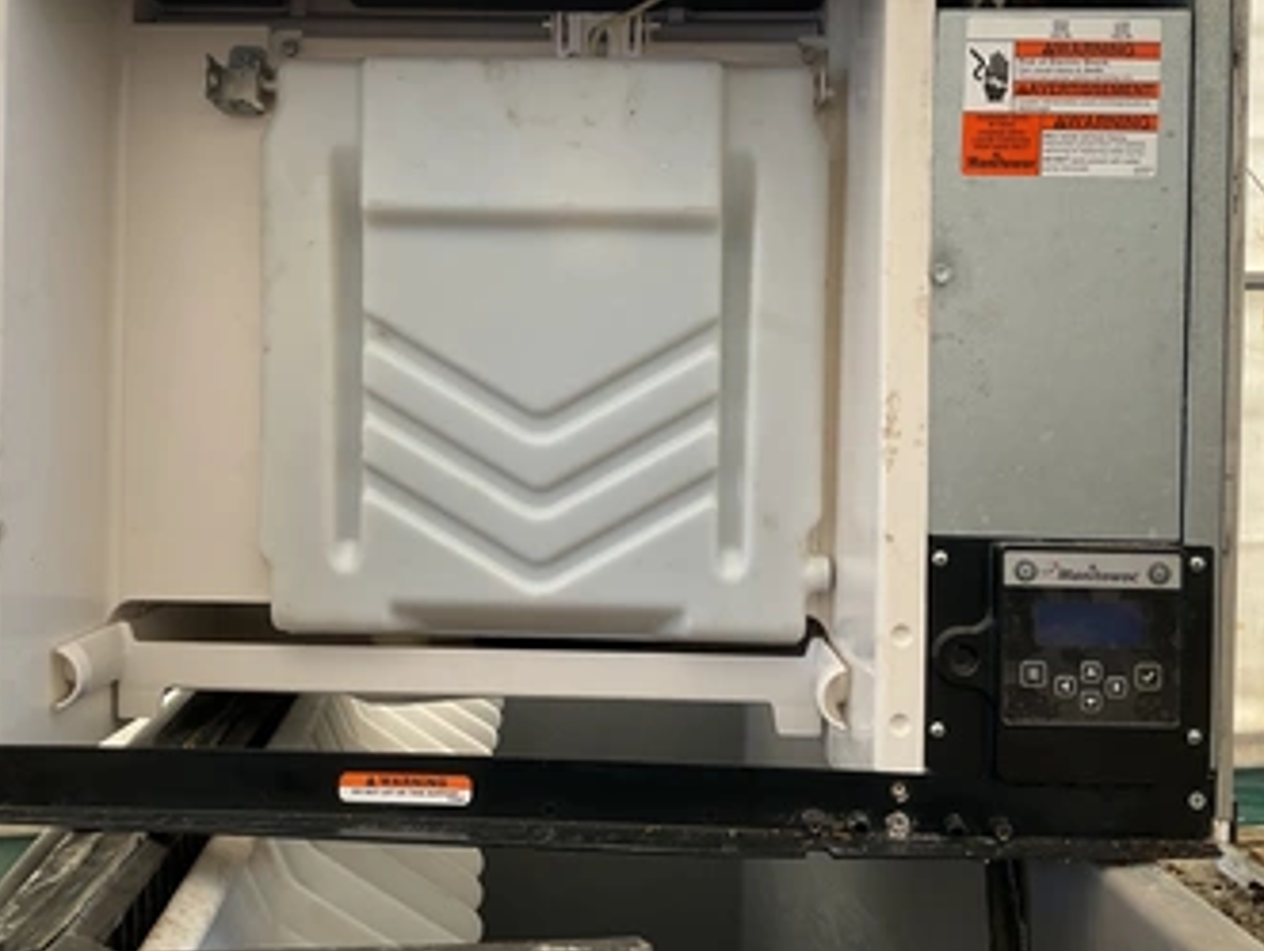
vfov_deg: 40.6
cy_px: 382
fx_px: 1279
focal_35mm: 35
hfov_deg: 52.6
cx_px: 611
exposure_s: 1/122
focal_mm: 3
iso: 20
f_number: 1.8
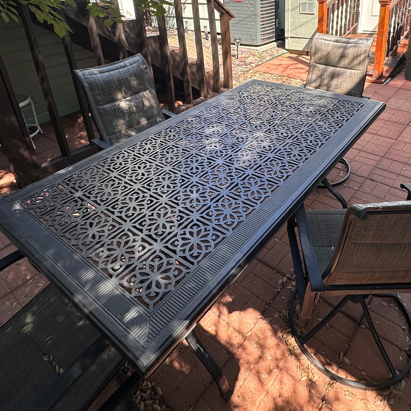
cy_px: 117
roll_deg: +2.7
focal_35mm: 25
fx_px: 336
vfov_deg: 60.4
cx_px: 245
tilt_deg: -23.2
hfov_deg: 62.4
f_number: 2.2
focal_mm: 2.22
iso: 40
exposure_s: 1/427
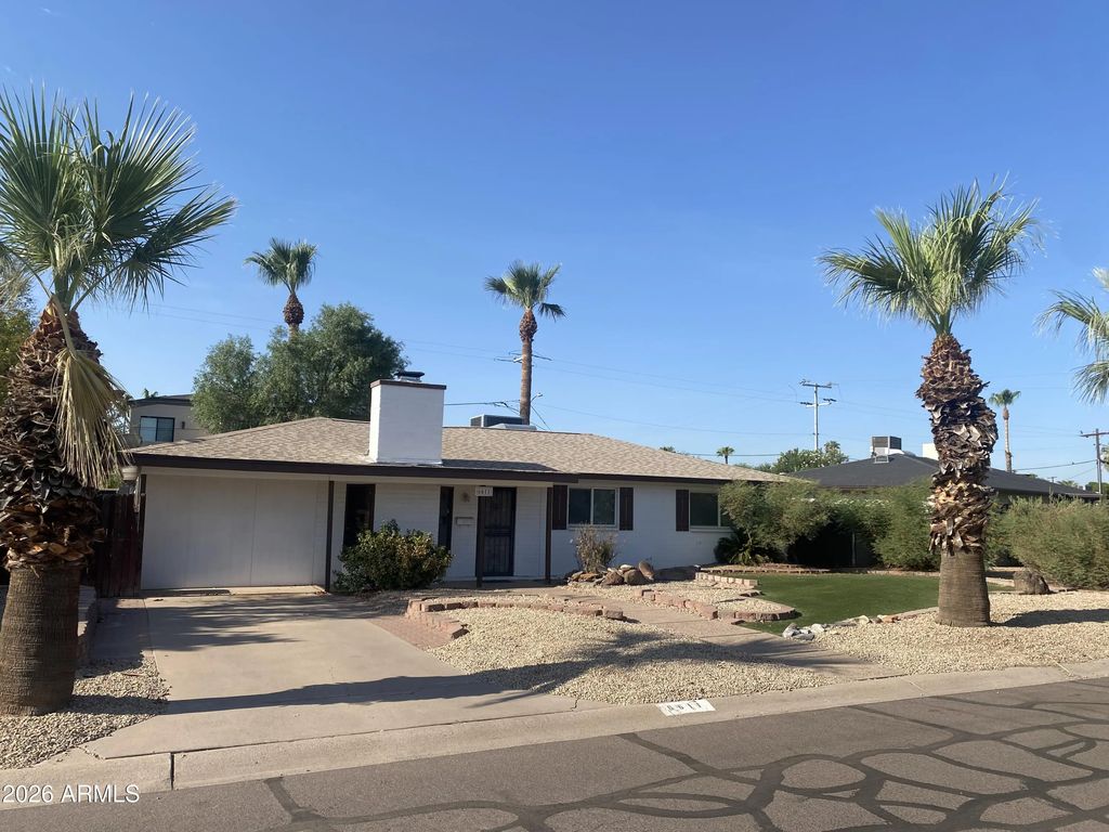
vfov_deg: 53.1
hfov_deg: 67.3
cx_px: 554
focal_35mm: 26
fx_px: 833
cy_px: 416
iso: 32
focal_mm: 4.25
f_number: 1.8
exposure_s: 1/2817
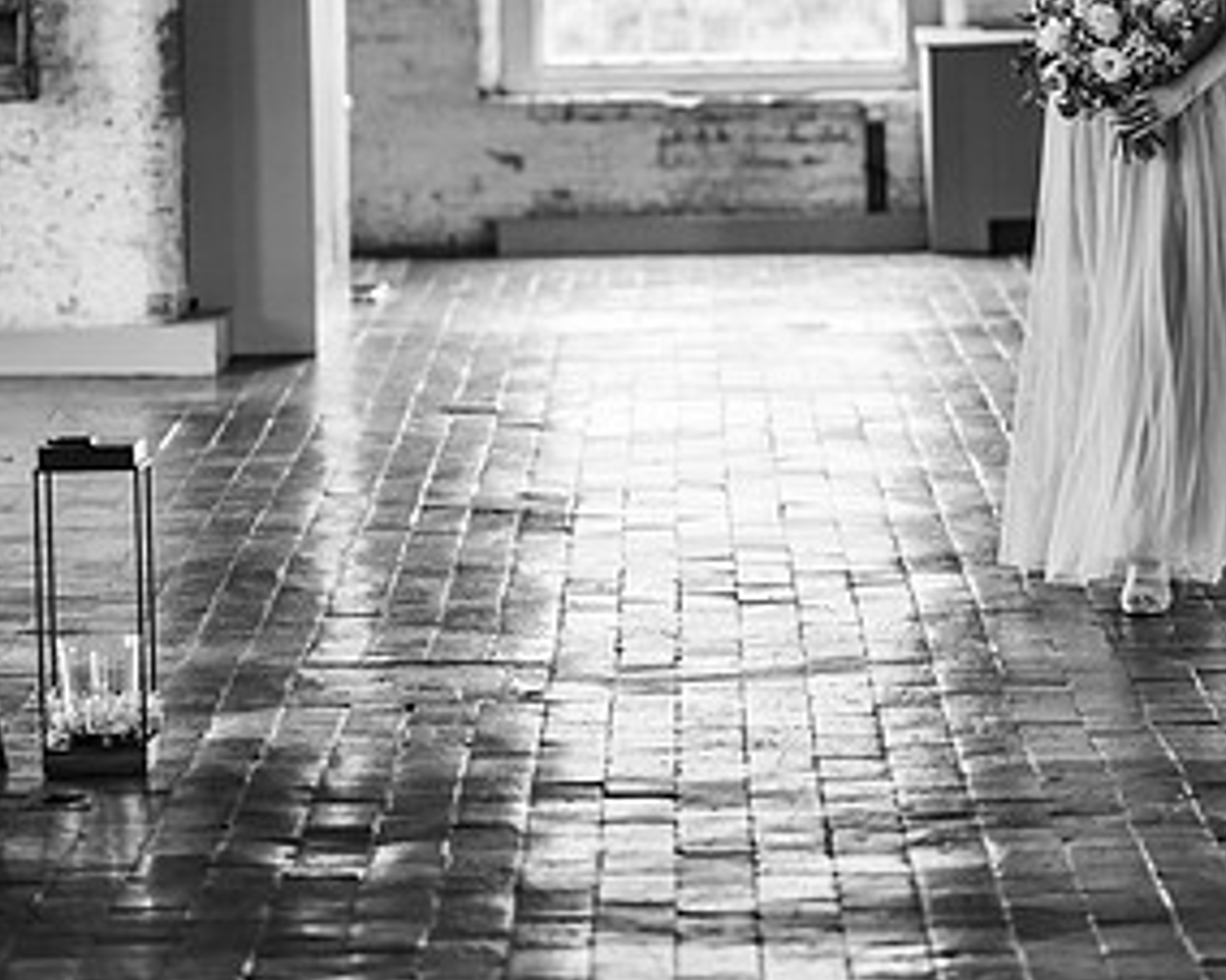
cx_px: 622
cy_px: 237
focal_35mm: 163
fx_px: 5912
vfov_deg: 9.5
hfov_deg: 11.8
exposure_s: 1/250
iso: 100
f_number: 1.8
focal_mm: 85
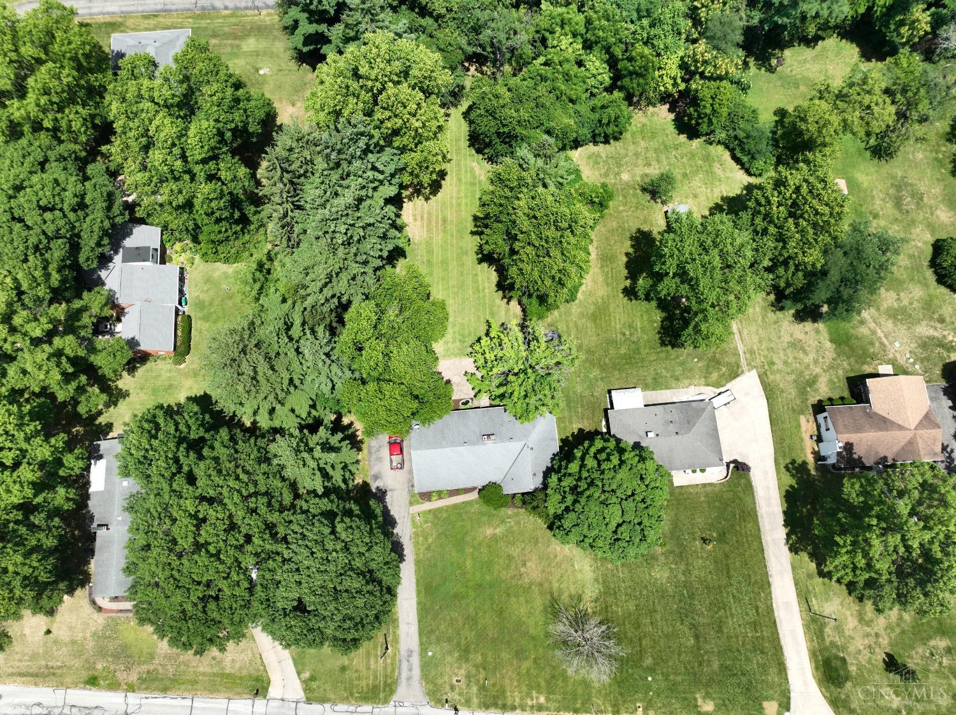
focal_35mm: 24
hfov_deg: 71.6
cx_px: 478
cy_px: 358
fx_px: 662
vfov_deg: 56.8
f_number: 2.8
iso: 100
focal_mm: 12.29
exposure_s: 1/1250
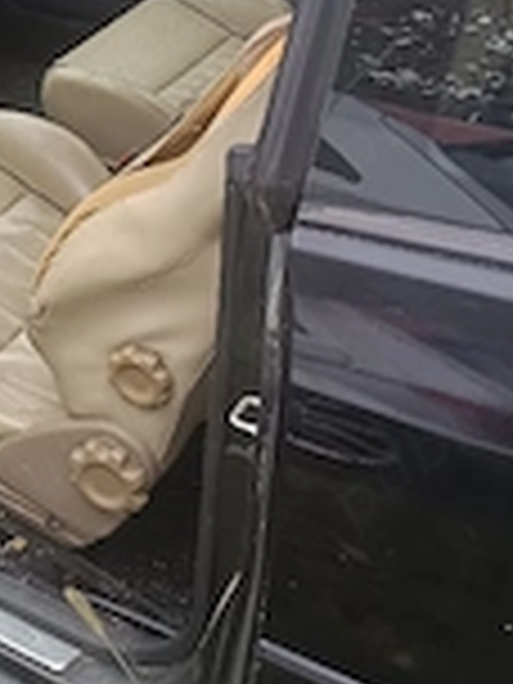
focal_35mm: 66
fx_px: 1304
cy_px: 117
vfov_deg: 28.6
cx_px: -130
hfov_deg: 20.5
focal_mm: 4.74
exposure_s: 1/50
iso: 290
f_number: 1.79
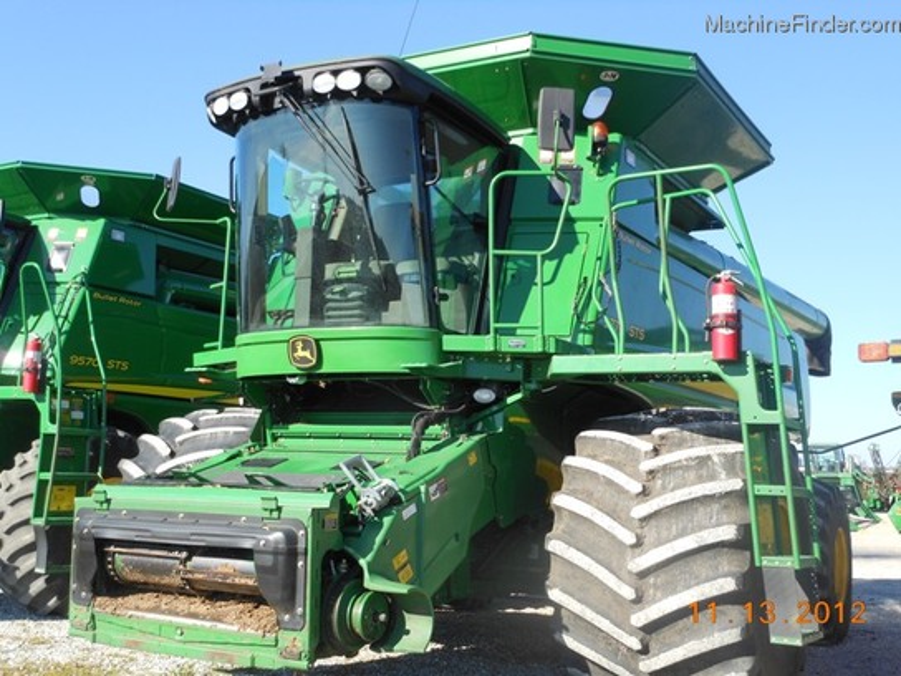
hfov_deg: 47.9
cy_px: 338
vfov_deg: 36.8
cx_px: 450
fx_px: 1015
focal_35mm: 39
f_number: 4.3
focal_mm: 6.9
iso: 80
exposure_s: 1/250
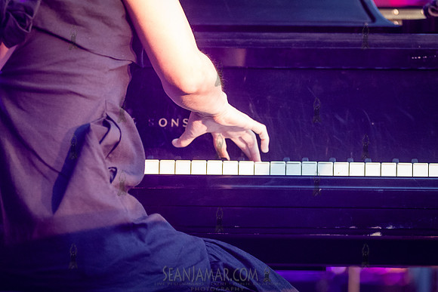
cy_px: 134
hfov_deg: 11.3
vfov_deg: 7.6
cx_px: 205
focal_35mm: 182
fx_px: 2214
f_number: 3.5
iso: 4000
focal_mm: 120
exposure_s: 1/200
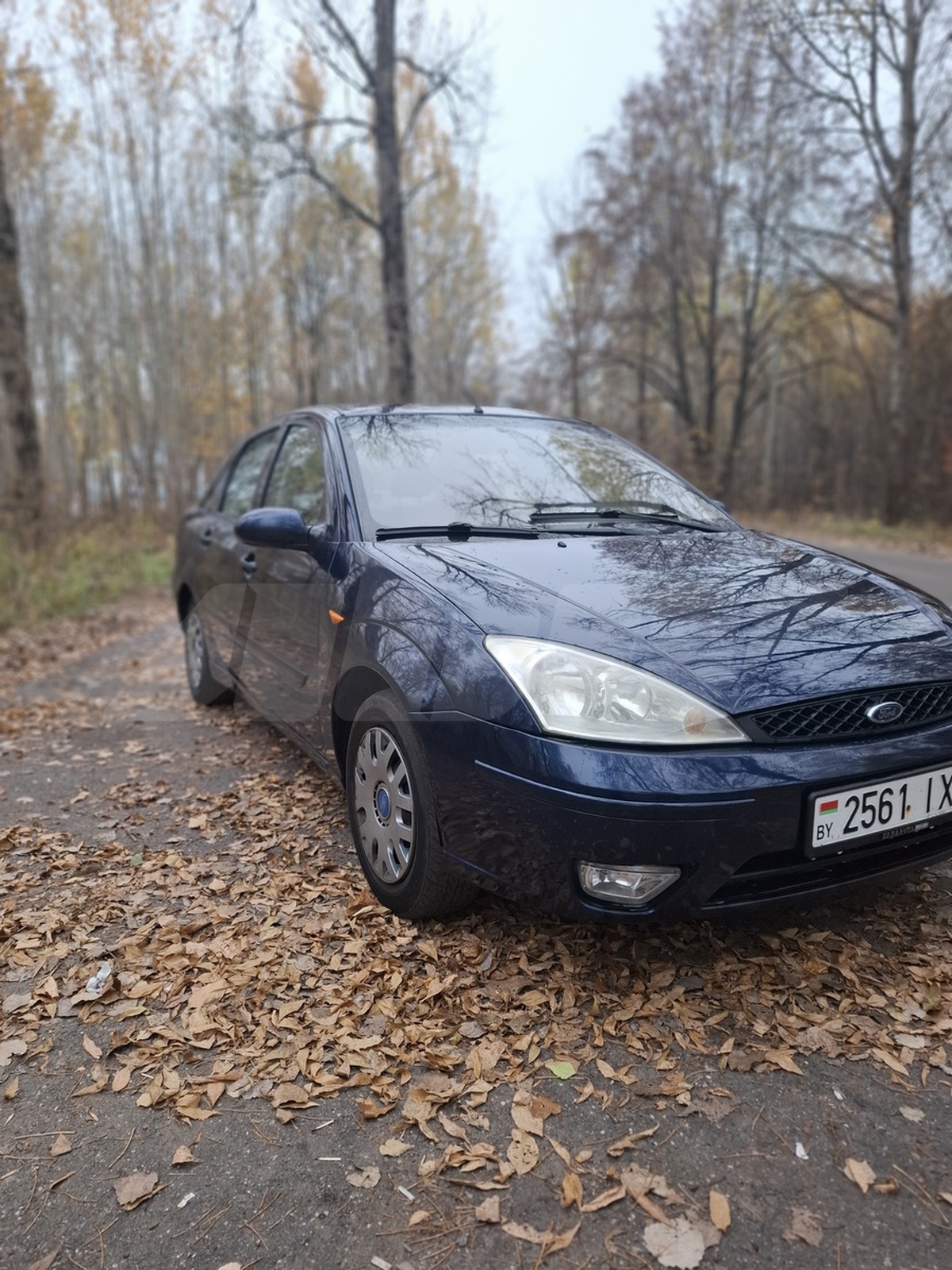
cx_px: 476
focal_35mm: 23
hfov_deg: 58.9
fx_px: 843
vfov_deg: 73.9
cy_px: 635
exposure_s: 1/100
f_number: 1.8
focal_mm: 5.54
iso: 160
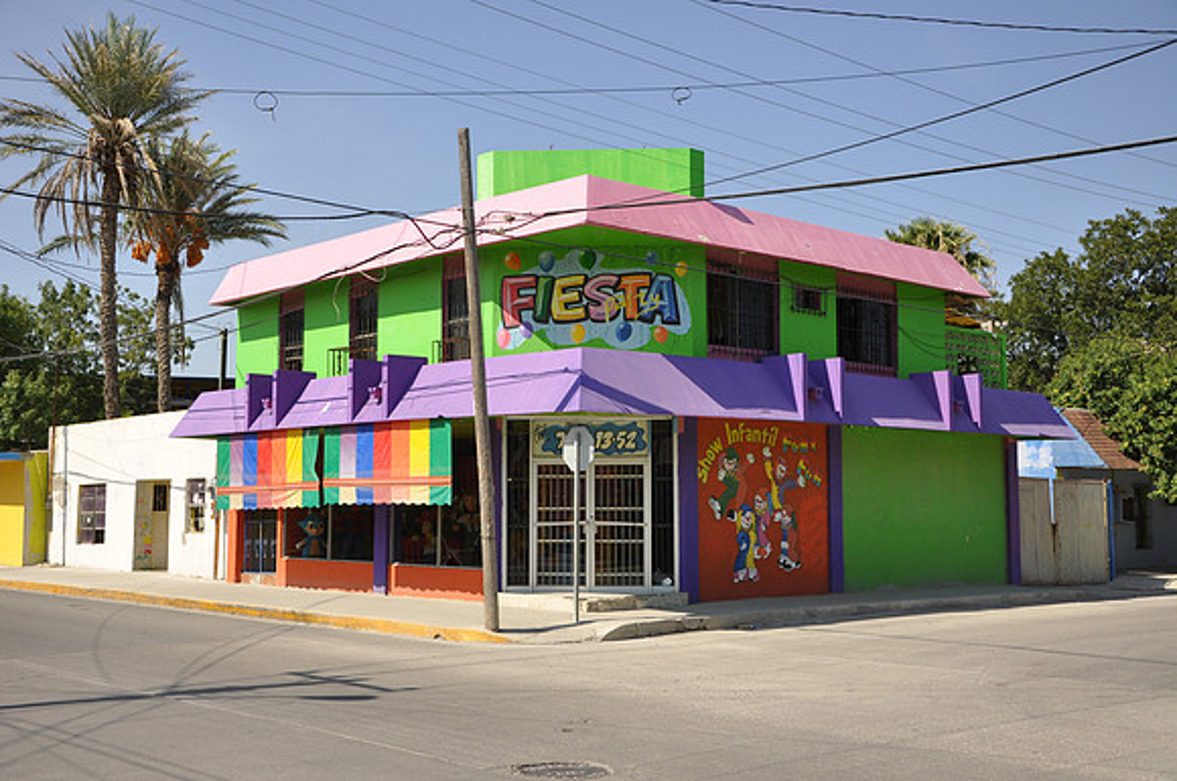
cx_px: 588
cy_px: 390
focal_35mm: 42
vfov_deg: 31.8
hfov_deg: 46.5
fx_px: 1371
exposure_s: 1/200
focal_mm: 28
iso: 200
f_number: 7.1
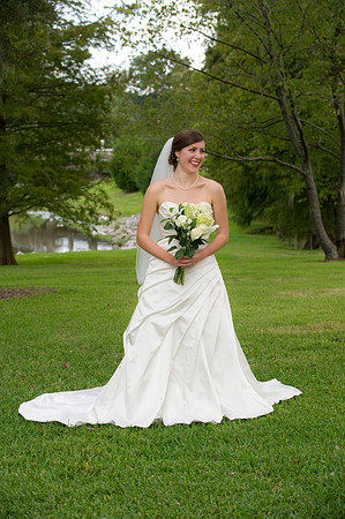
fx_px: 1239
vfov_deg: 23.7
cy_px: 260
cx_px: 172
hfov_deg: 15.9
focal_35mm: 86
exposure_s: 1/200
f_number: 4.5
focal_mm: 86
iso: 320
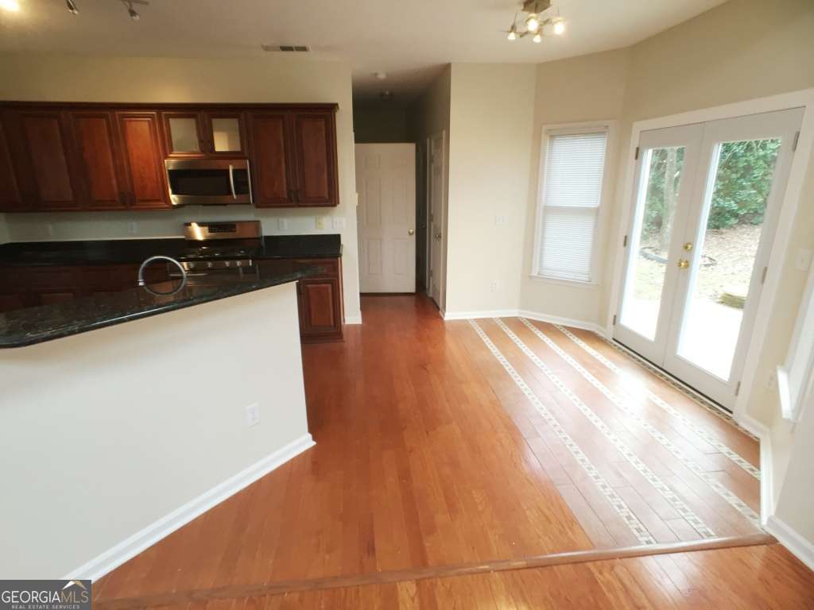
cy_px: 305
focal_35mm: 29
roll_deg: +0.7
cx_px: 407
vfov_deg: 48.2
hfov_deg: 61.7
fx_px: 682
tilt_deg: -17.7
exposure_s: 1/30
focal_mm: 4.15
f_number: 2.2
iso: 80
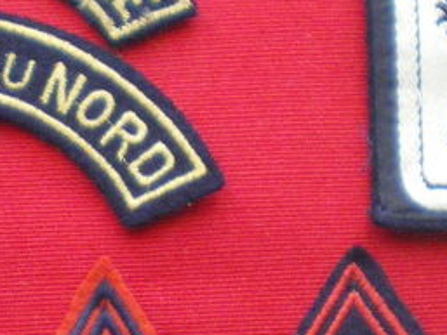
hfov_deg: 13.2
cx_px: 54
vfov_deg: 9.8
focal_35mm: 148
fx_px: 1912
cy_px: 469
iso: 400
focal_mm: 6.3
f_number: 3.1
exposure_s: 1/25
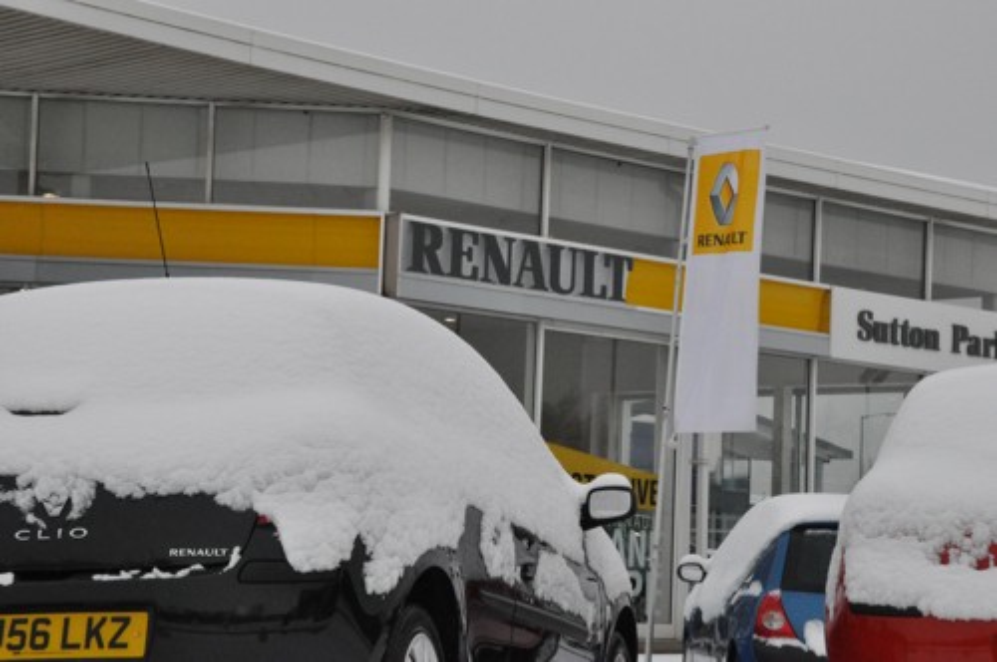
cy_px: 331
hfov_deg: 23.4
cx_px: 498
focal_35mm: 87
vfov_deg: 15.7
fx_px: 2406
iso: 3200
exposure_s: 1/800
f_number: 14
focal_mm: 58
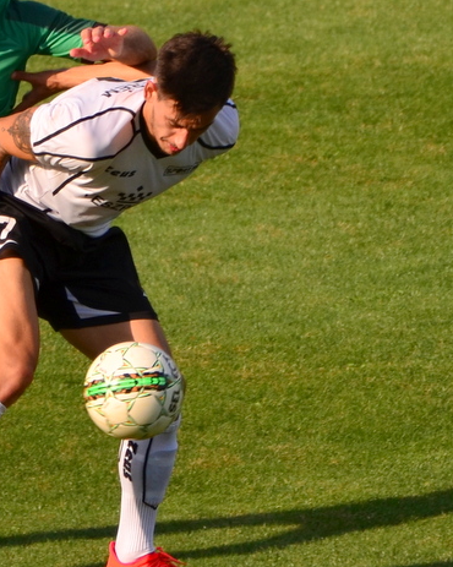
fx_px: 15311
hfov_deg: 1.7
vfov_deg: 2.1
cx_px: -4
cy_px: 289
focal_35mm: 913
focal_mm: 250
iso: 200
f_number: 5.6
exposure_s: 1/1250
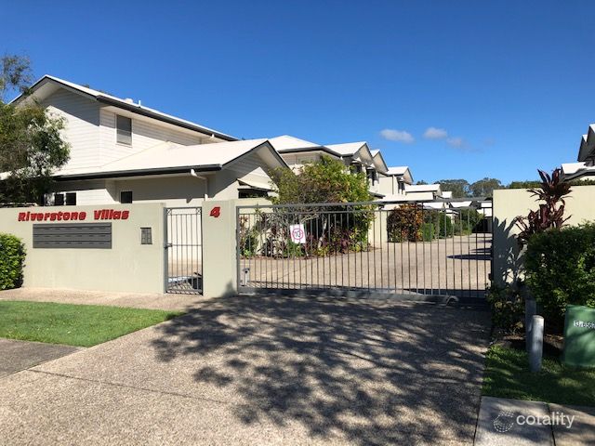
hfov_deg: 63.4
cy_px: 223
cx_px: 298
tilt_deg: +1.6
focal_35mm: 28
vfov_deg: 49.7
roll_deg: +0.7
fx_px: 481
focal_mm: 3.99
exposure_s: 1/2525
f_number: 1.8
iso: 20
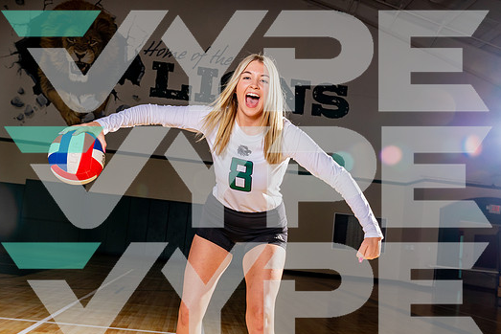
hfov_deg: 47.4
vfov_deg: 32.6
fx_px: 571
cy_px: 178
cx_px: 248
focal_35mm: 41
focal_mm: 37
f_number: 9
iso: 200
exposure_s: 1/250
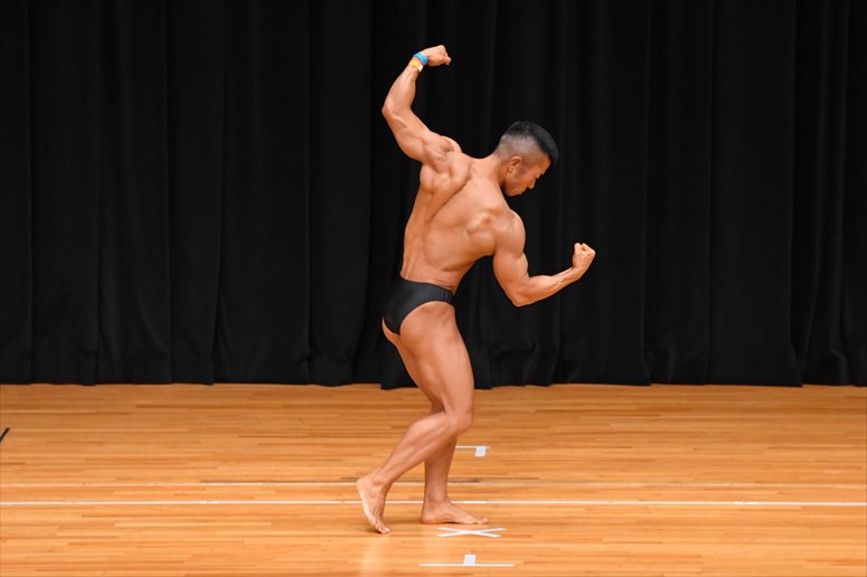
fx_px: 6499
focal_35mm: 270
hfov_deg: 7.6
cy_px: 288
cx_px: 434
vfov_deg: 5.1
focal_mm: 180
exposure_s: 1/400
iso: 4000
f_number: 5.6
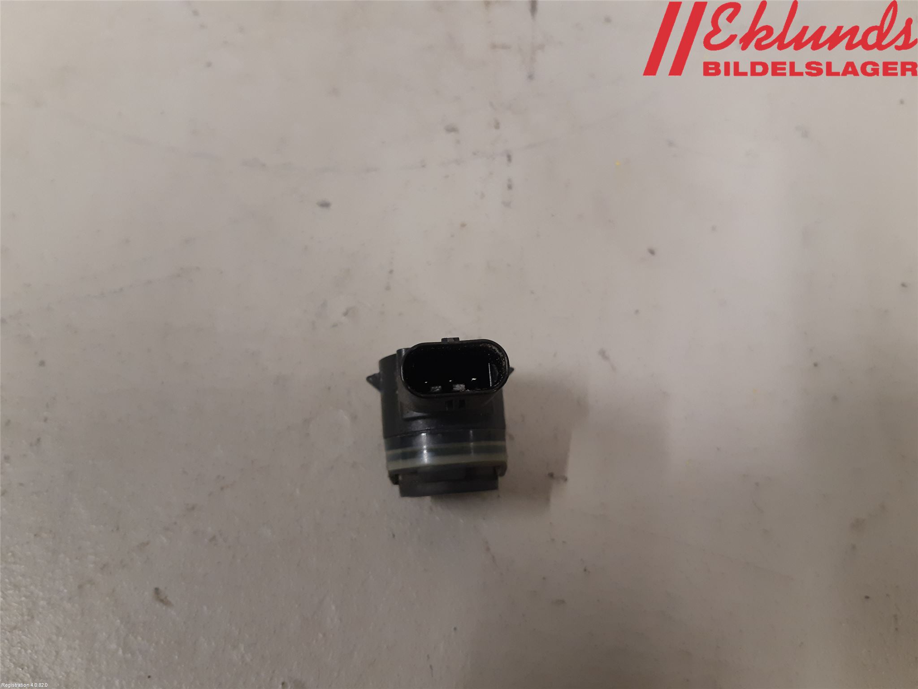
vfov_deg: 53.1
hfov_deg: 67.3
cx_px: 459
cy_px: 344
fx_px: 690
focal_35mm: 26
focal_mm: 3.93
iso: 200
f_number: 1.7
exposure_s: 1/50
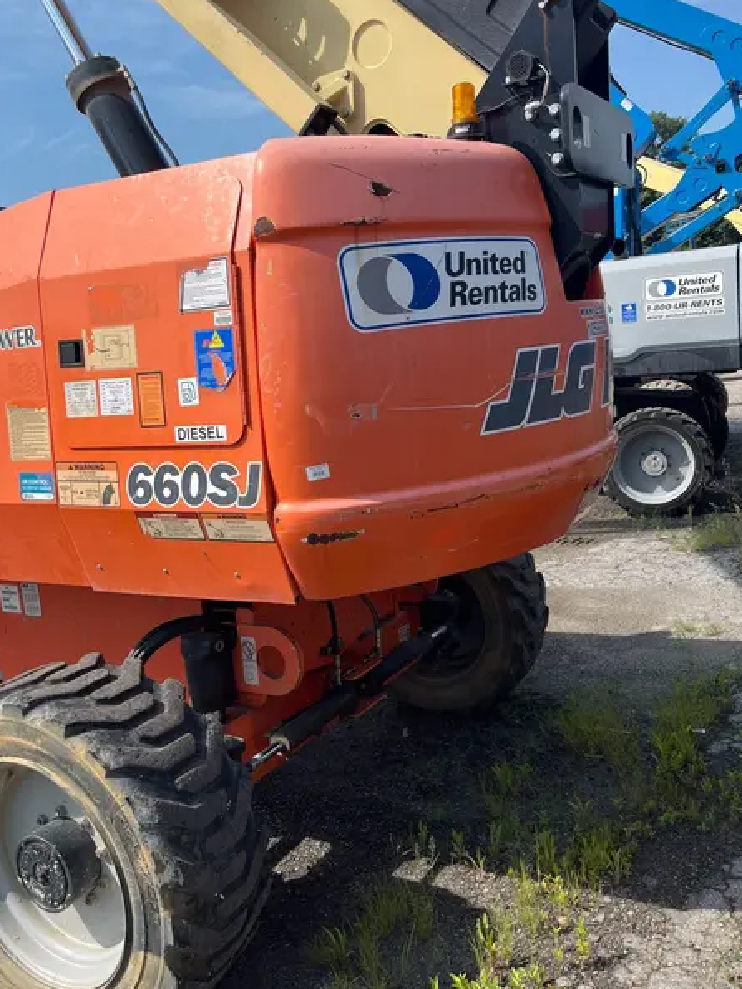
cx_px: 372
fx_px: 915
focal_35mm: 32
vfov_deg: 56.8
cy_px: 479
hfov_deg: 44.2
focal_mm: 5.1
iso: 50
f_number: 1.6
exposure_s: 1/2268
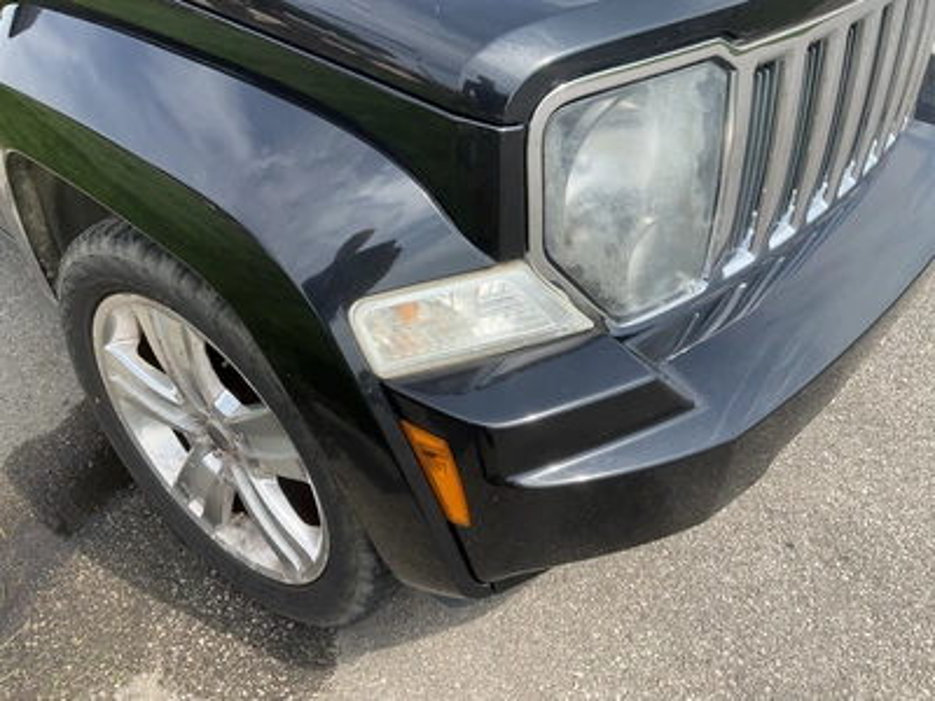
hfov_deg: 61.7
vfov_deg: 48.2
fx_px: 783
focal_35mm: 29
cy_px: 350
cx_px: 468
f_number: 1.8
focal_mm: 3
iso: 25
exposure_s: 1/792
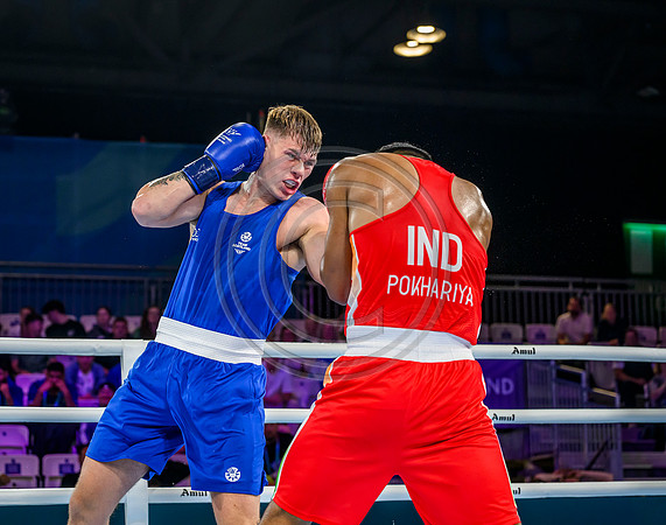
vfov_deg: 17.8
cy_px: 238
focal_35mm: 86
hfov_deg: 22.5
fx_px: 1676
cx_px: 308
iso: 2500
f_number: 3.5
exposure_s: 1/1600
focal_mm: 70
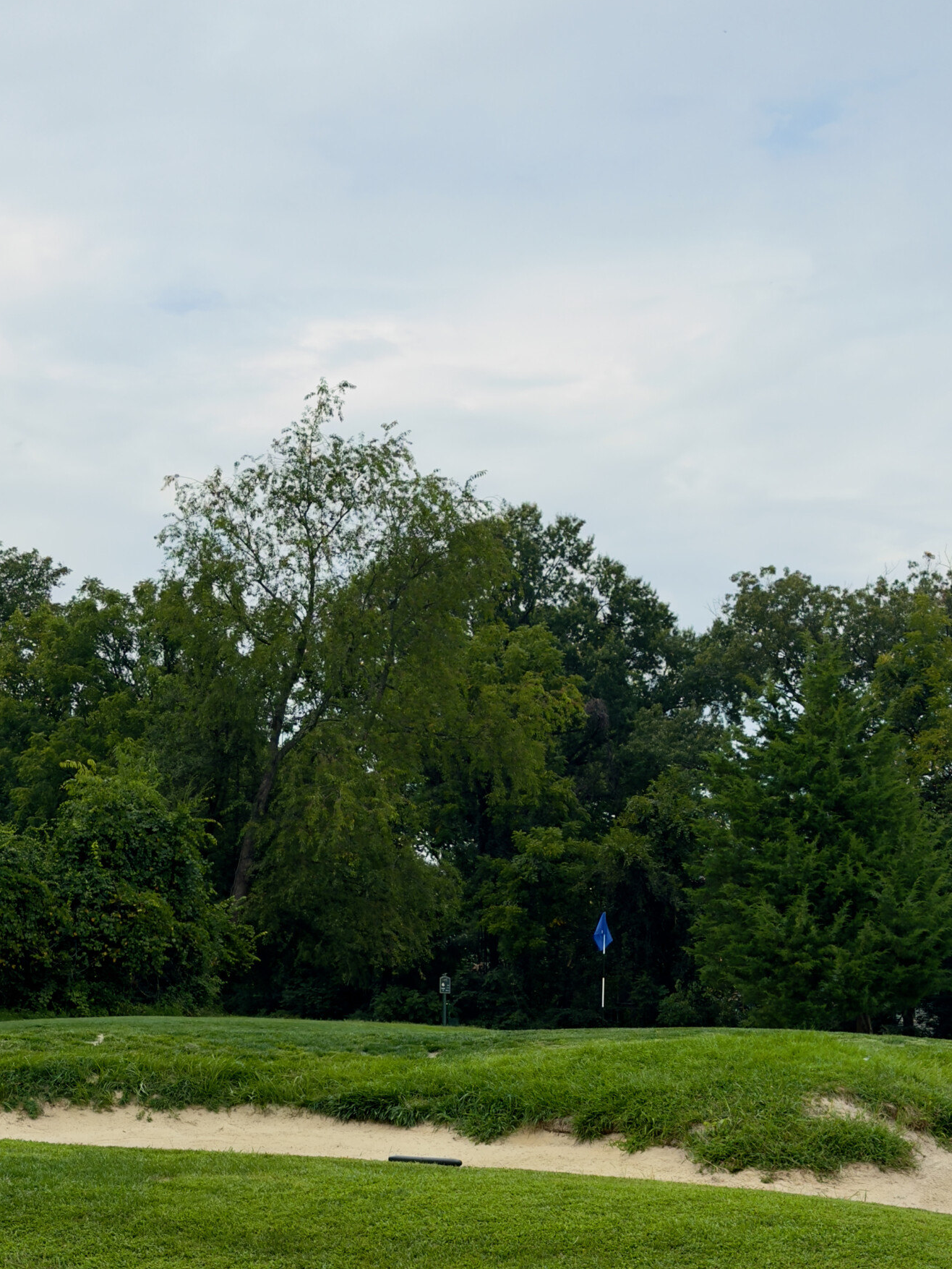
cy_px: 909
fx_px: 2566
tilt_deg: +3.0
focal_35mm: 70
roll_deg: +0.4
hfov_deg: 21.0
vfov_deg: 27.5
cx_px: 609
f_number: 1.78
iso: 64
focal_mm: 6.76
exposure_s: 1/2667
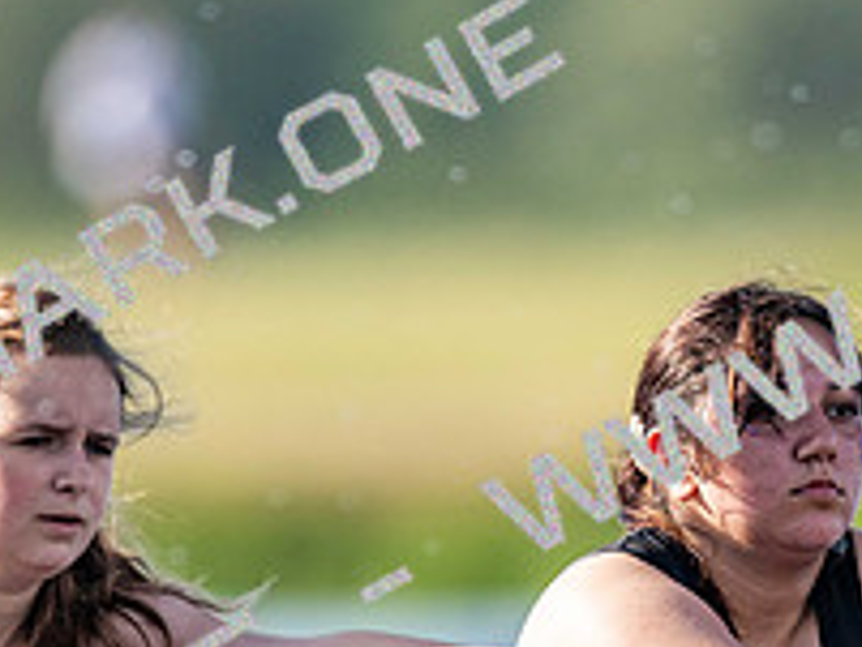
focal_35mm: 1664
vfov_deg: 0.9
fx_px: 41461
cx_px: 1012
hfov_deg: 1.2
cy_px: 563
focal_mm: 600
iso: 720
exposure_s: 1/2500
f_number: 5.6
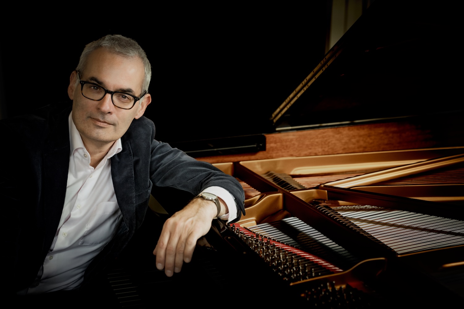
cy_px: 154
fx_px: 735
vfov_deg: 23.8
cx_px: 232
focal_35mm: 57
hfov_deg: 35.1
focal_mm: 57
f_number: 2.8
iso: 800
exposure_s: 1/200
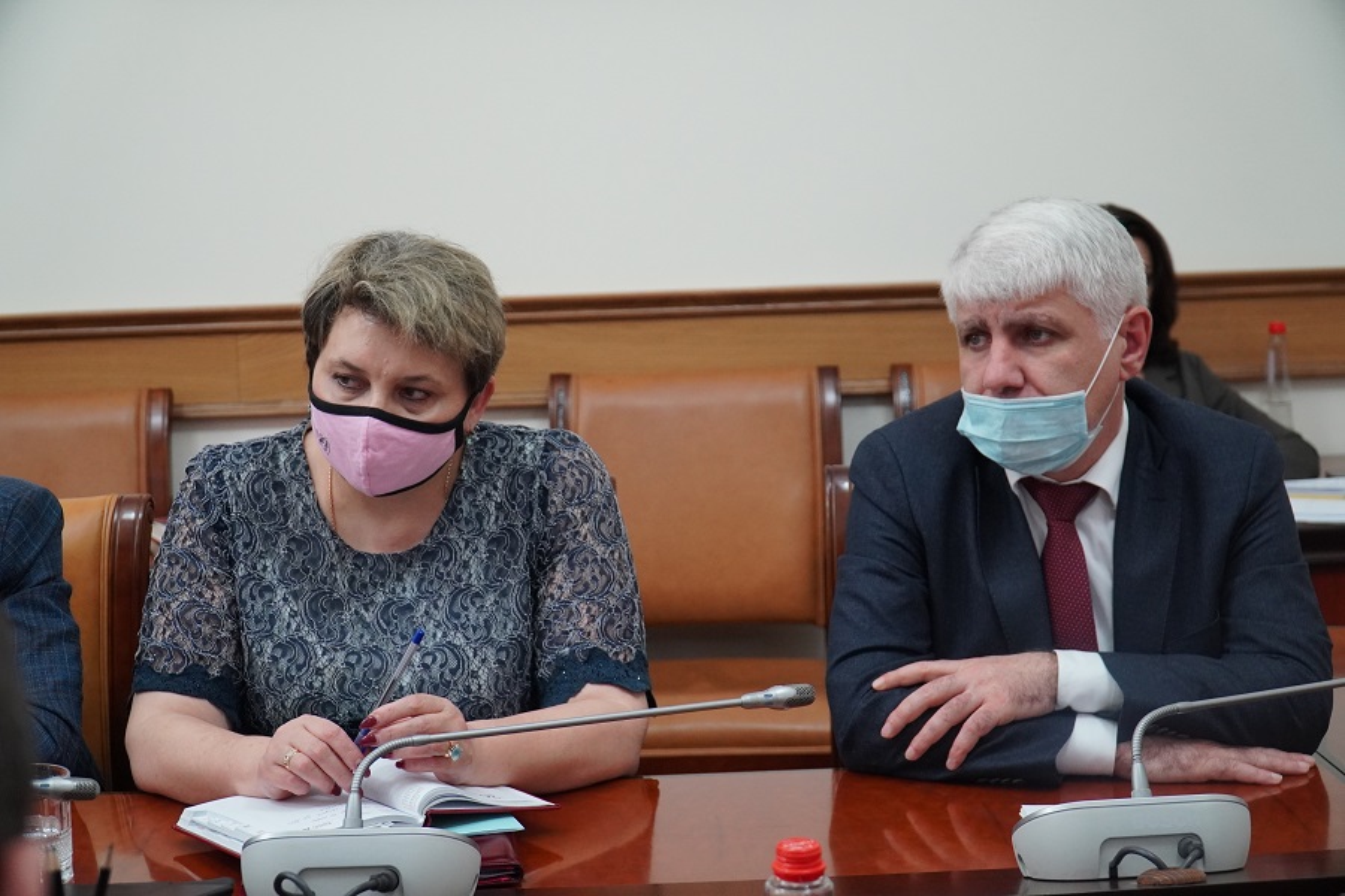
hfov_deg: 37.9
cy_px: 448
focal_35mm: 52
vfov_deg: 25.8
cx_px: 672
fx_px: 1961
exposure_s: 1/160
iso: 2000
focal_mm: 35
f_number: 4
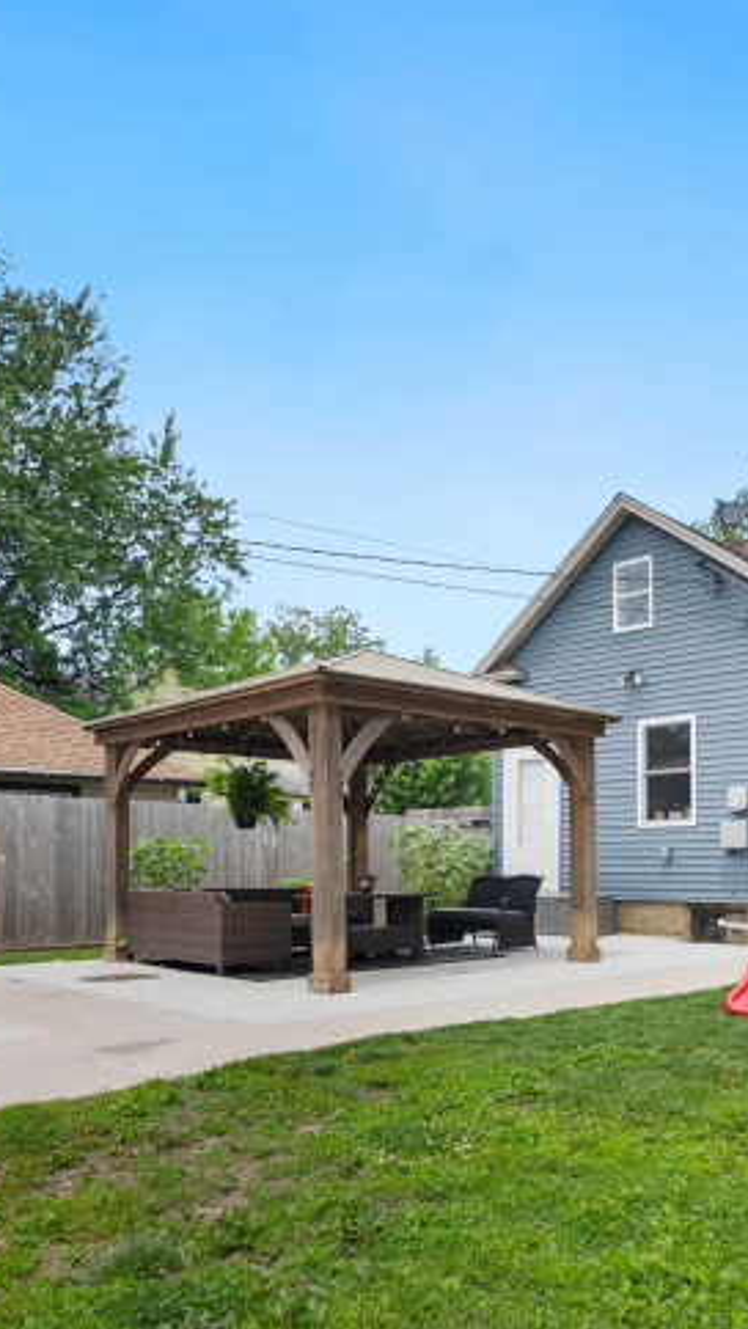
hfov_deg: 43.7
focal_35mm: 26
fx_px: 916
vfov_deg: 71.9
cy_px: 677
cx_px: 507
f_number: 2.8
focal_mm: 16
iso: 100
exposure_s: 1/400
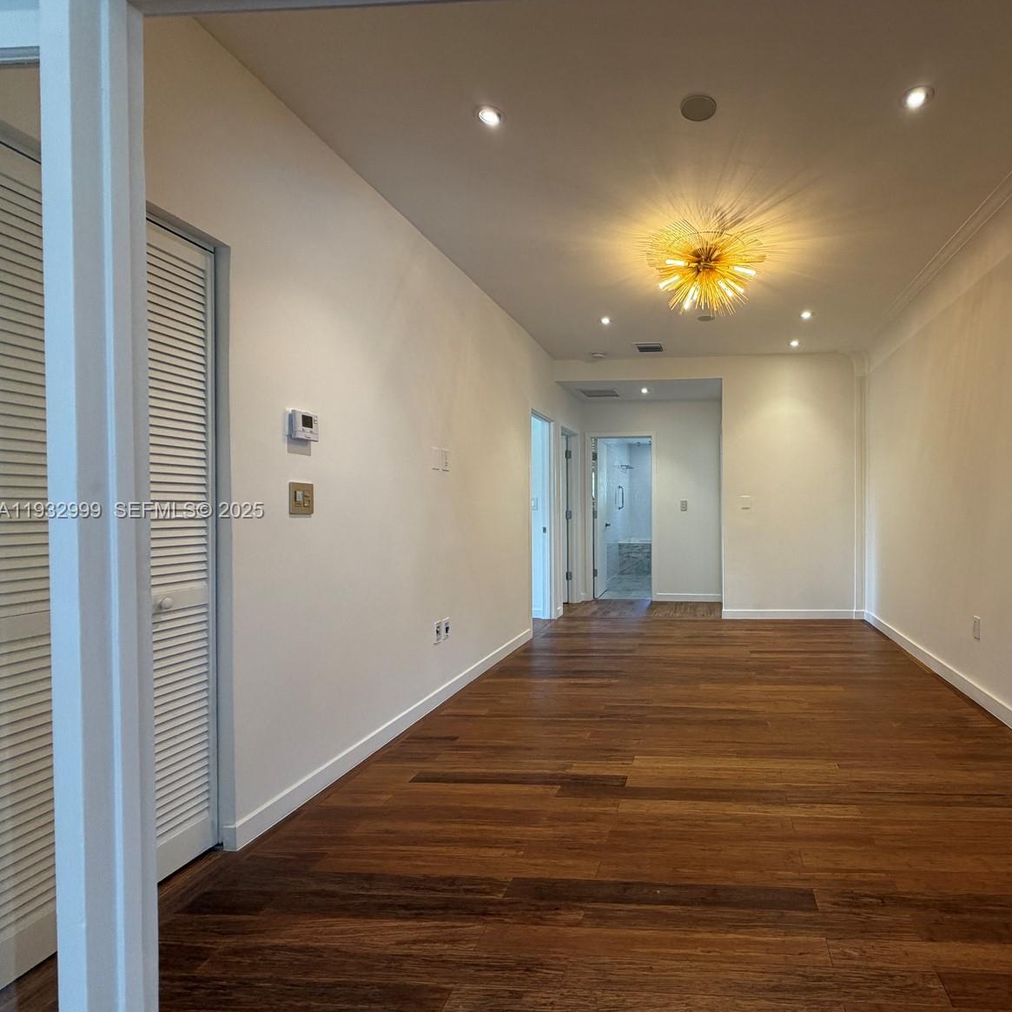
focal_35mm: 17
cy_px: 512
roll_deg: +0.3
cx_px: 688
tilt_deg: -0.6
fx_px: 562
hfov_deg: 80.7
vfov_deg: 84.0
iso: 160
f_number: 2.2
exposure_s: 1/120
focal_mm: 2.22
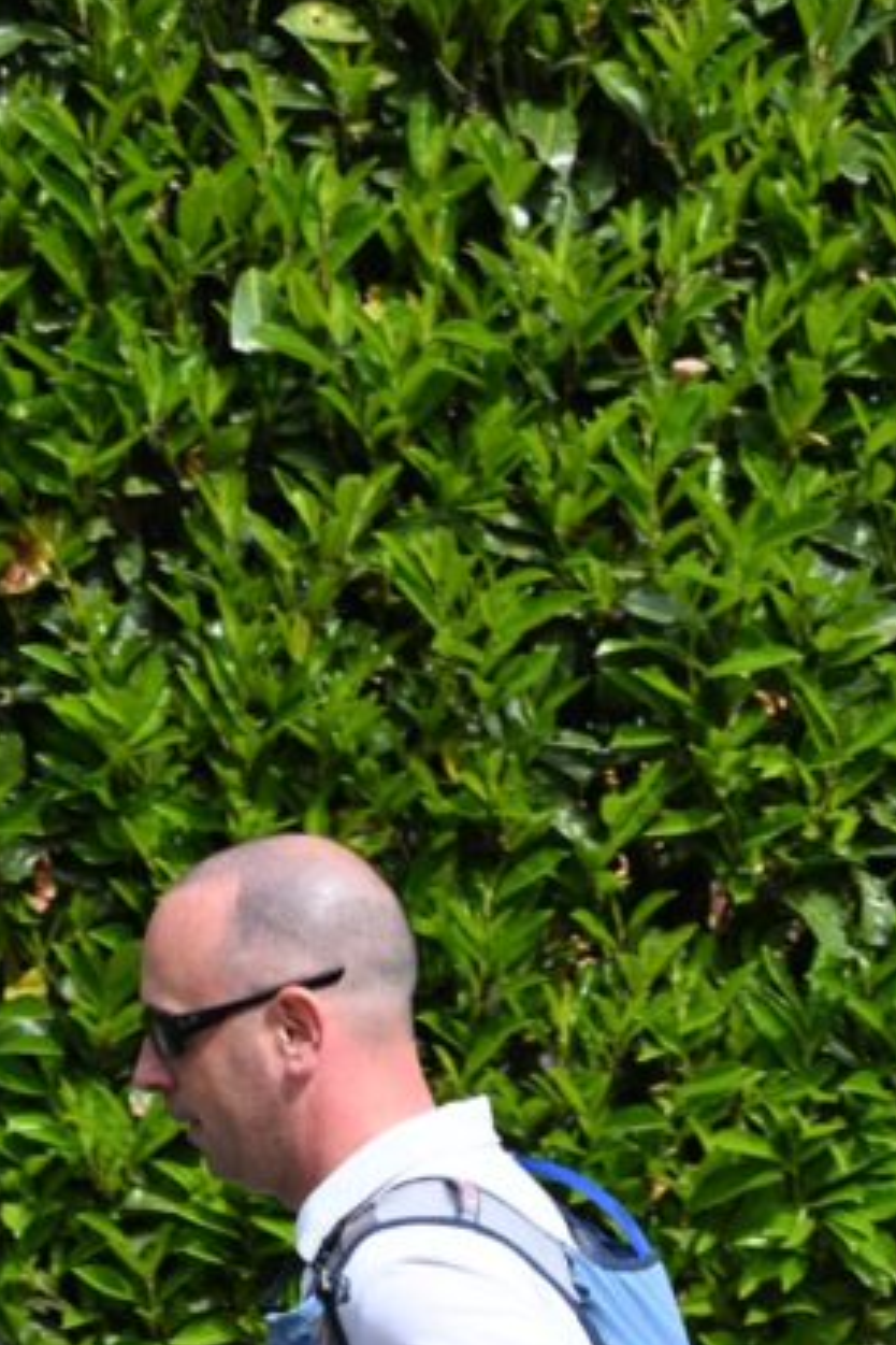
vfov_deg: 17.1
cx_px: 432
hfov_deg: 11.8
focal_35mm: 116
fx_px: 4330
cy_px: 1429
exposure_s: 1/800
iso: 180
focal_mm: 28
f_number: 4
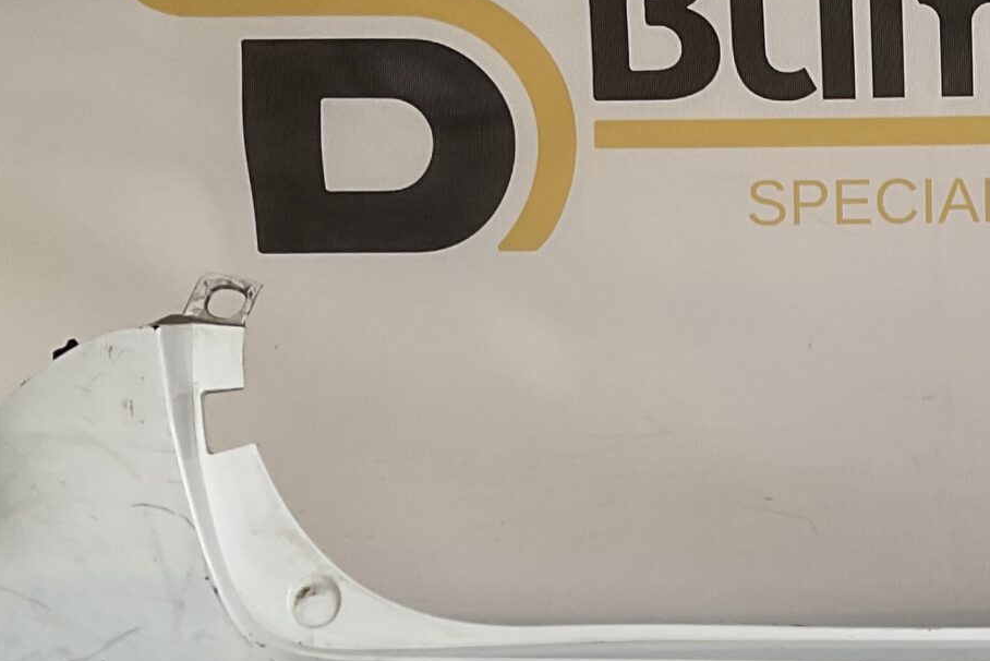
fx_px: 2338
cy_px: 666
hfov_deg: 22.5
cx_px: 1095
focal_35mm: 85
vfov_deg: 15.8
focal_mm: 3
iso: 25
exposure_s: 1/120
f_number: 1.8
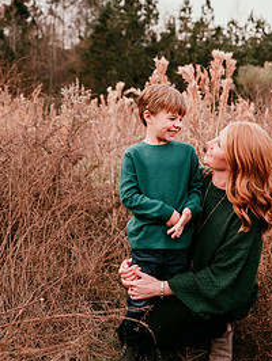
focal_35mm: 39
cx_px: 201
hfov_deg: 36.1
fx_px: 408
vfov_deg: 47.8
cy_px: 171
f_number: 2.2
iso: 100
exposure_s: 1/160
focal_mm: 24
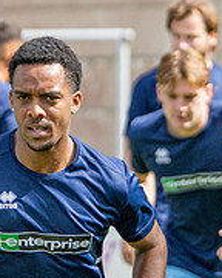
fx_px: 4961
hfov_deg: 2.6
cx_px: 154
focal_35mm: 604
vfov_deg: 3.2
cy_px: 218
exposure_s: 1/6400
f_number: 1.6
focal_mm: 85
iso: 200
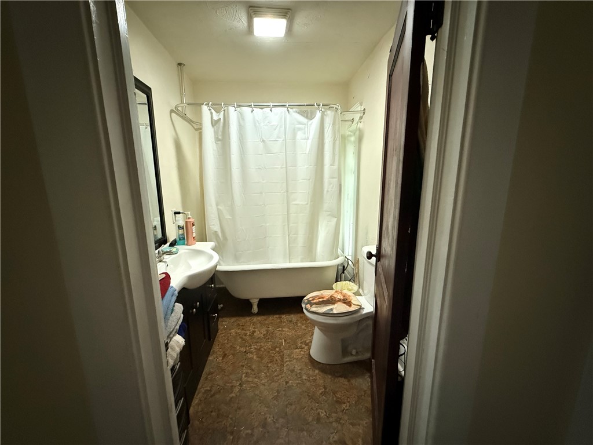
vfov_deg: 85.7
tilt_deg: -10.8
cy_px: 222
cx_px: 296
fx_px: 240
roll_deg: -0.4
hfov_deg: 102.1
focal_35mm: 14
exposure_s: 1/60
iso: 1250
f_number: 2.2
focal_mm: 2.22
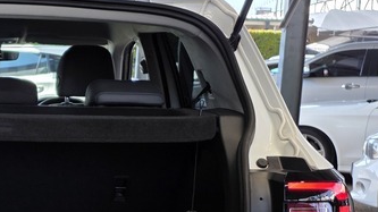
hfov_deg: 26.0
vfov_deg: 15.6
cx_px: -7
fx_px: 771
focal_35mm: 77
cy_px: 170
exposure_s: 1/180
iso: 32
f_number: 1.7
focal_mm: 6.25
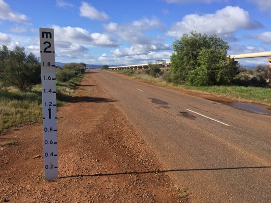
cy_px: 102
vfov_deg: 48.2
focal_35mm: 29
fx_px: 227
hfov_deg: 61.7
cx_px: 136
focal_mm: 4.15
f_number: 2.2
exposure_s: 1/2564
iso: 32
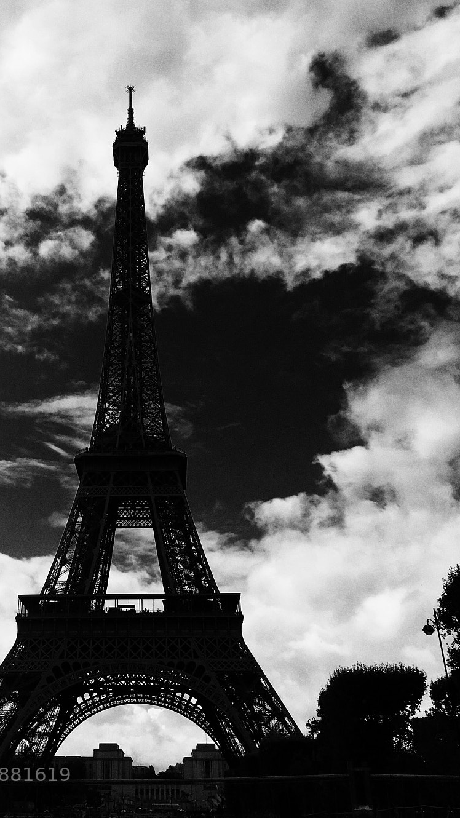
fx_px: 824
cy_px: 331
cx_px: 117
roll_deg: +0.7
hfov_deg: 30.7
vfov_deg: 52.5
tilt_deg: +29.9
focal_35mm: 38
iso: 25
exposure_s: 1/3344
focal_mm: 4.15
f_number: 2.2
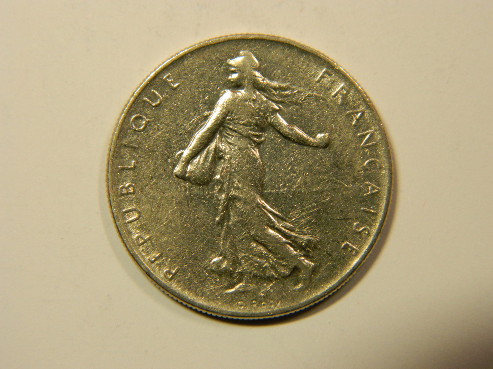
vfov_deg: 14.4
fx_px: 1467
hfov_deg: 19.1
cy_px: 184
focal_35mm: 103
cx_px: 246
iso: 220
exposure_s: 1/30
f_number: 4.5
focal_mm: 18.6
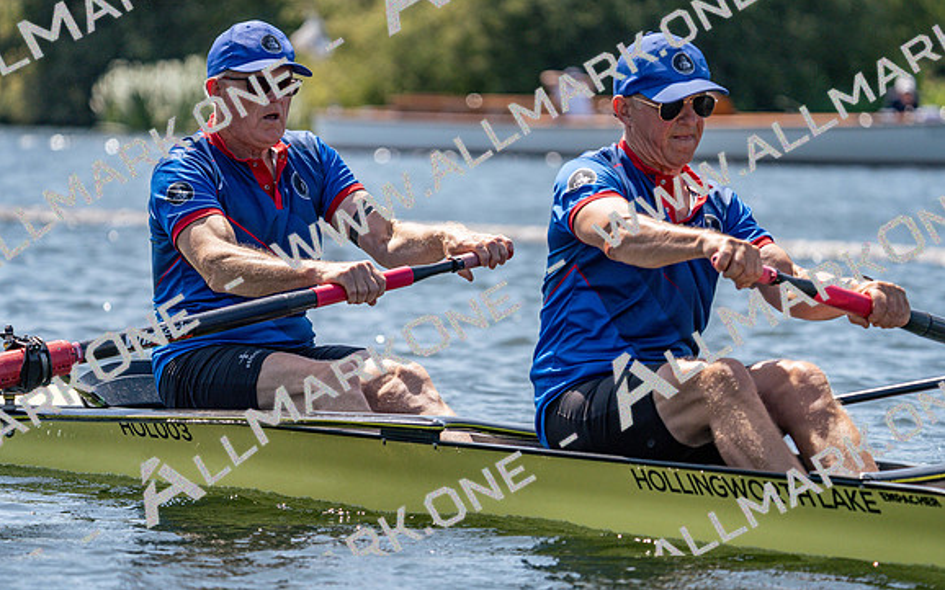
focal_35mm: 261
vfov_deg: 5.0
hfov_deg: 8.0
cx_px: 472
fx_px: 6721
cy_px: 275
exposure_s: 1/2000
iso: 400
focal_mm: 255
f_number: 5.6
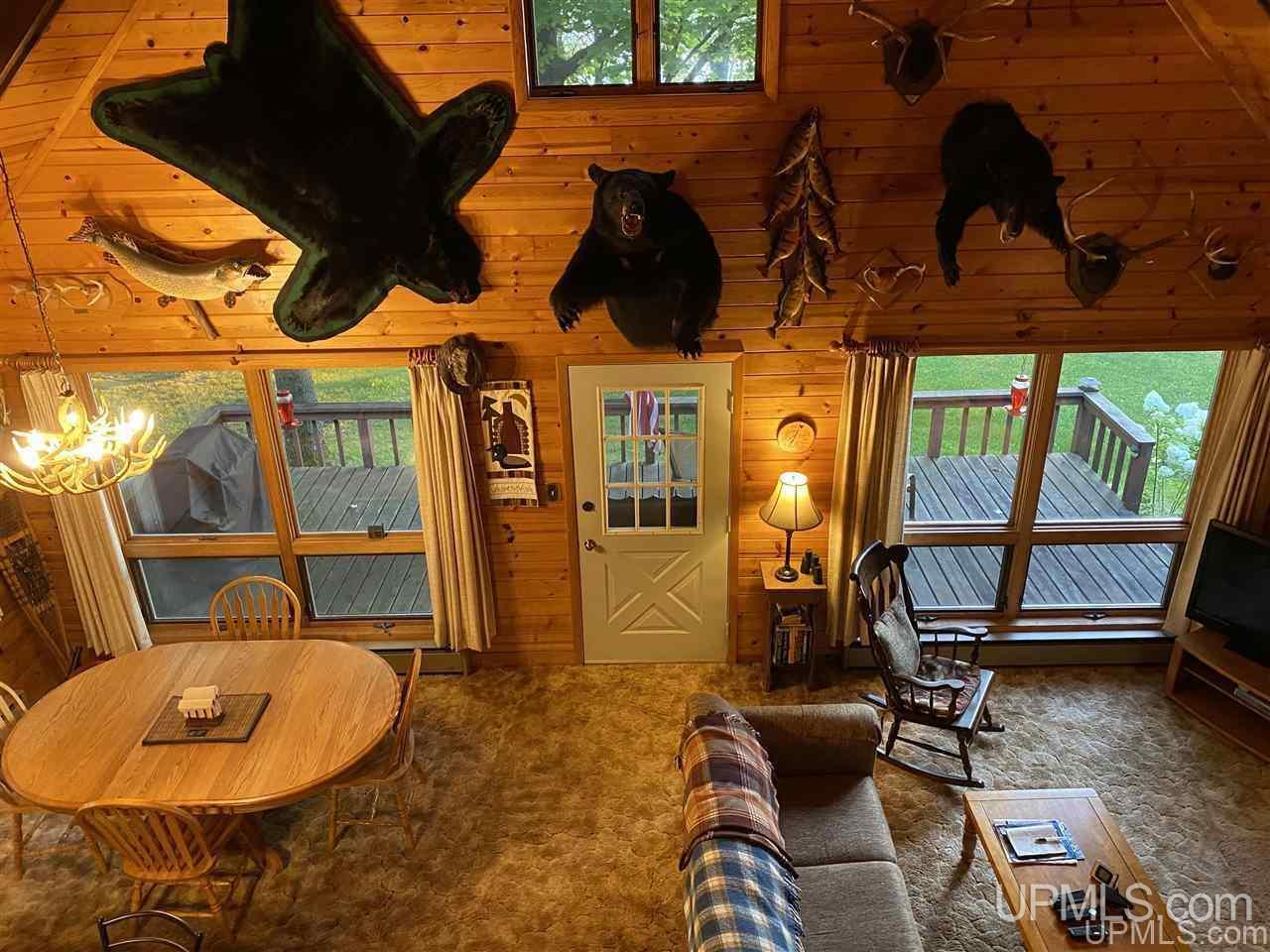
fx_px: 954
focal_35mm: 26
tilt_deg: -26.3
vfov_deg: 53.1
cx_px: 635
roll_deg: +0.9
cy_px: 476
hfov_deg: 67.3
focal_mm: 4.25
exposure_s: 1/40
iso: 500
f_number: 1.8
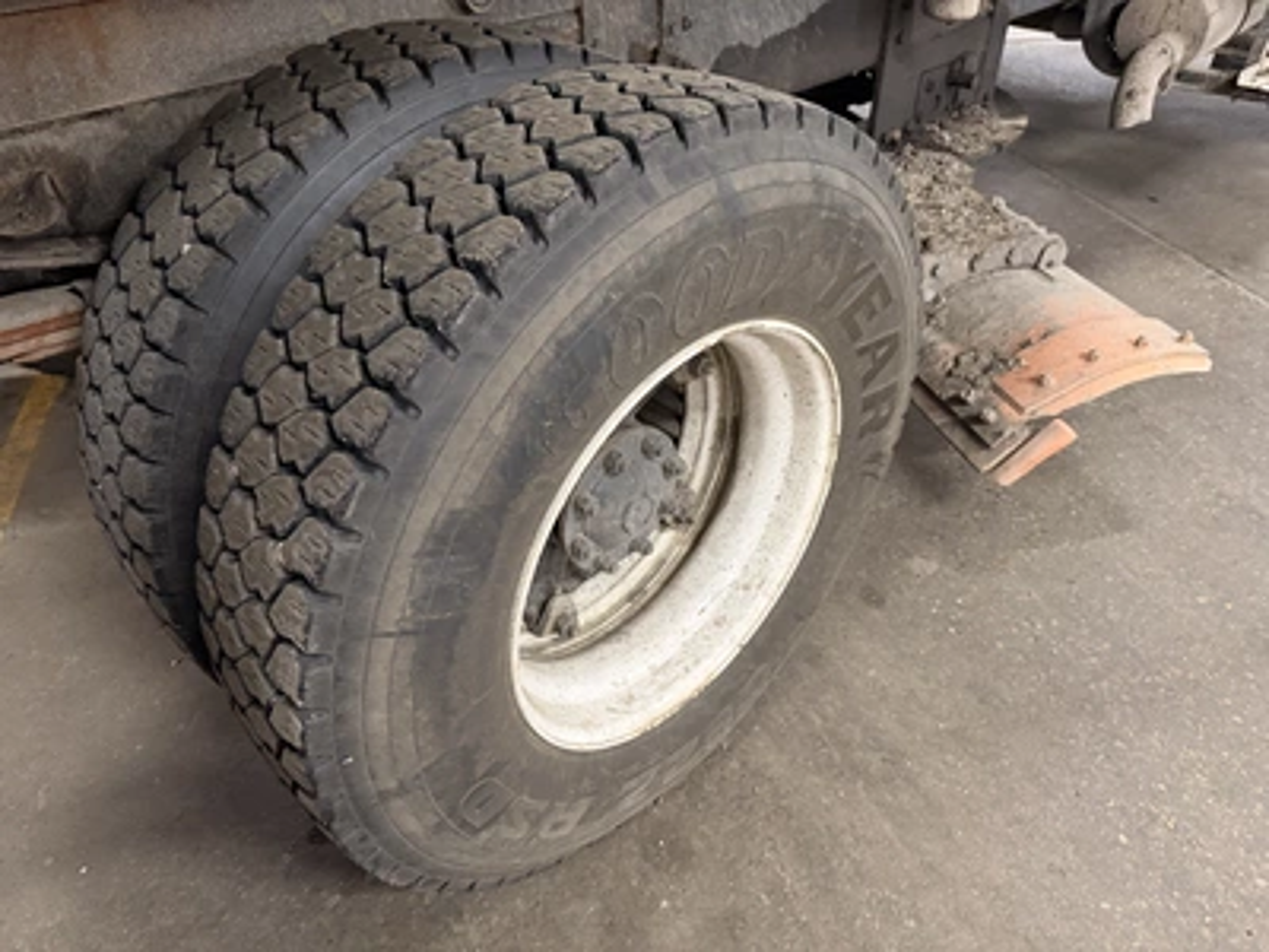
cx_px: 634
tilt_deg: -39.4
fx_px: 880
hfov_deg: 71.6
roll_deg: +2.8
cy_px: 476
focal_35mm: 24
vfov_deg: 56.8
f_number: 1.78
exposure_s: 1/40
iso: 1000
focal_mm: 6.76
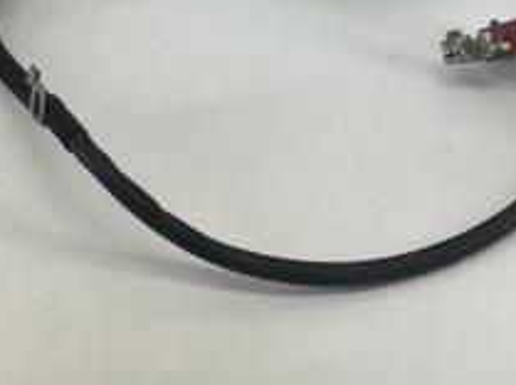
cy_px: -183
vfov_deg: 15.4
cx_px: 348
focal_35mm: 89
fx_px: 1324
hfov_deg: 22.0
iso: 32
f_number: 2.2
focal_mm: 4.15
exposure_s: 1/100
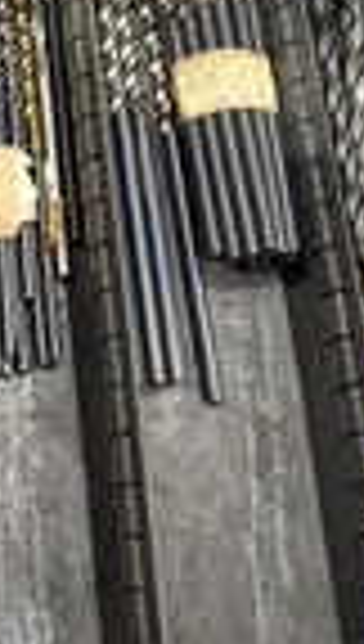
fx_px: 1246
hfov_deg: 15.6
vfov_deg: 28.4
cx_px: -144
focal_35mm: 73
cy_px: 142
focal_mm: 6.9
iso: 1983
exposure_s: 1/226
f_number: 1.68
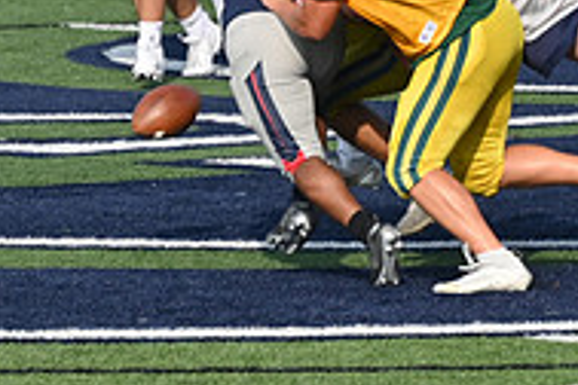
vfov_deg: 1.4
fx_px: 15541
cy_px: -32
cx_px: 370
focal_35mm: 968
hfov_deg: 2.1
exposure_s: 1/640
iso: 100
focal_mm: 210
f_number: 5.6
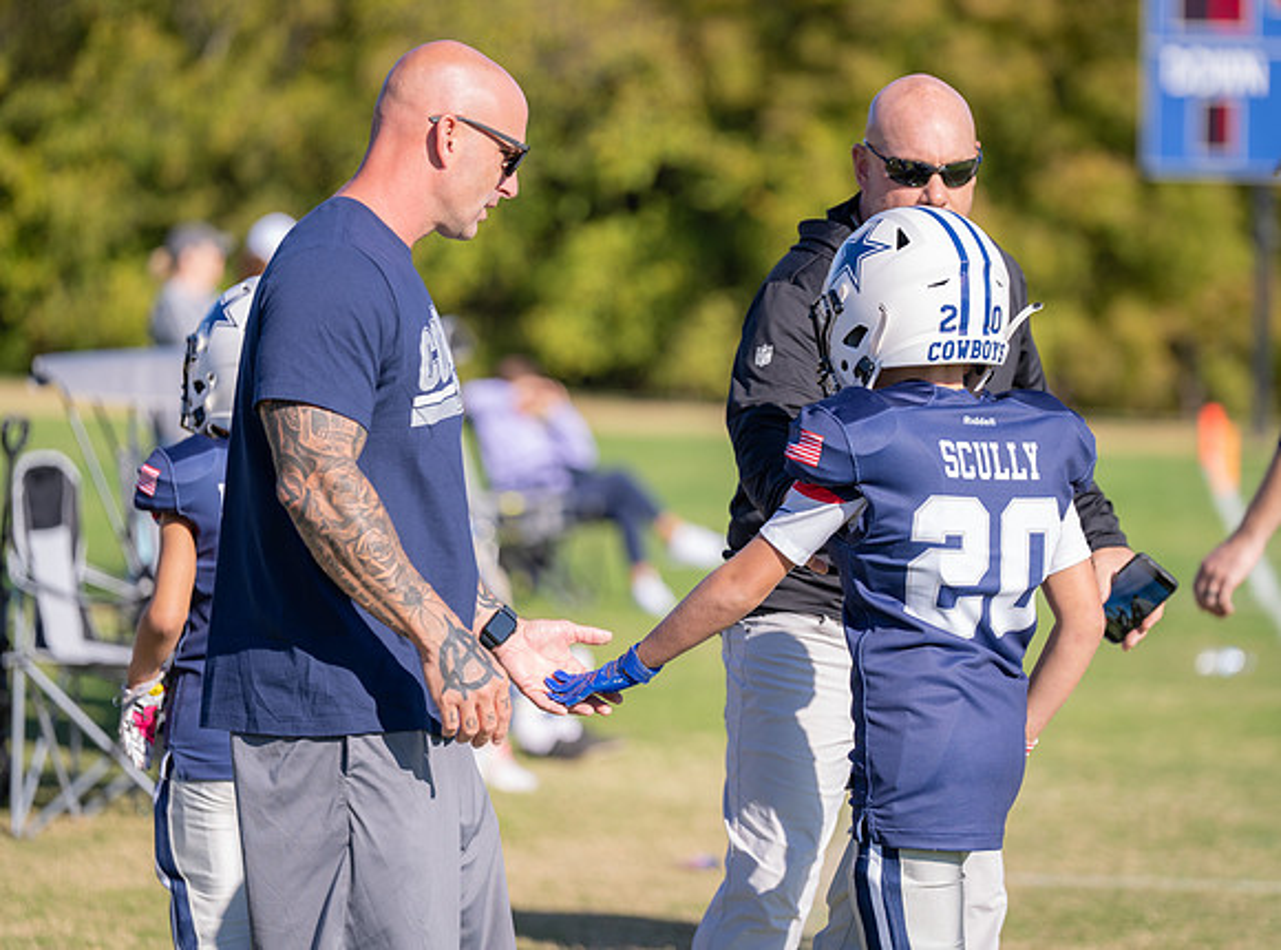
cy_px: 473
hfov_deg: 12.1
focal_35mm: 164
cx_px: 715
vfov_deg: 9.0
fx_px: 6028
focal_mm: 147
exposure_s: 1/1250
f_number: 2.8
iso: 100
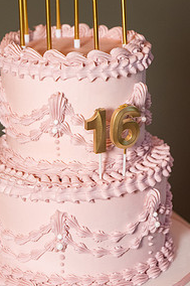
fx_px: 967
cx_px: 91
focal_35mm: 122
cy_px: 126
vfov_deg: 16.8
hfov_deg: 11.2
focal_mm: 77
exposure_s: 1/160
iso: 3200
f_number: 4
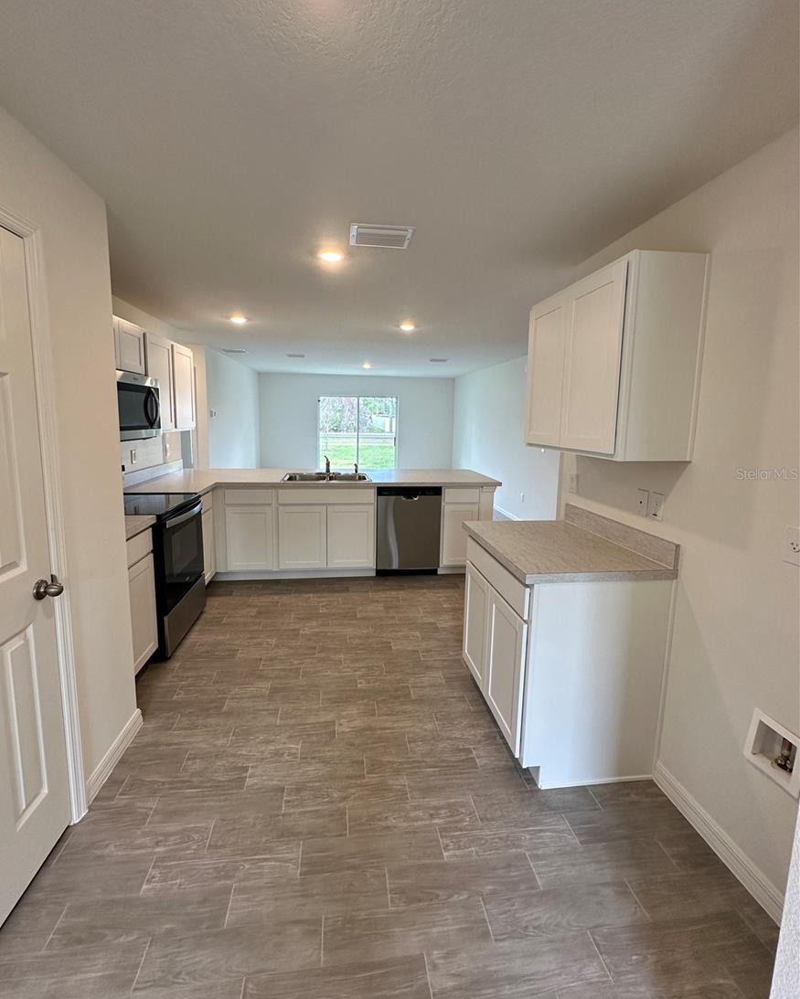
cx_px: 389
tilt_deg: -7.1
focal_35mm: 15
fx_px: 444
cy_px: 473
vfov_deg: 96.7
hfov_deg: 84.0
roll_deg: -2.1
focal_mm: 2.22
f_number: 2.2
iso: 160
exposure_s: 1/120
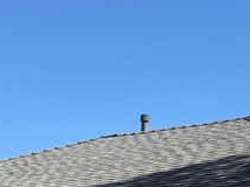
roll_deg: -1.2
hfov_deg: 17.1
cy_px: 335
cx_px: 171
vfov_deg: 11.9
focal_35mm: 115
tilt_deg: -1.6
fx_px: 830
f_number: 1.78
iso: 80
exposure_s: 1/3425
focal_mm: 6.76
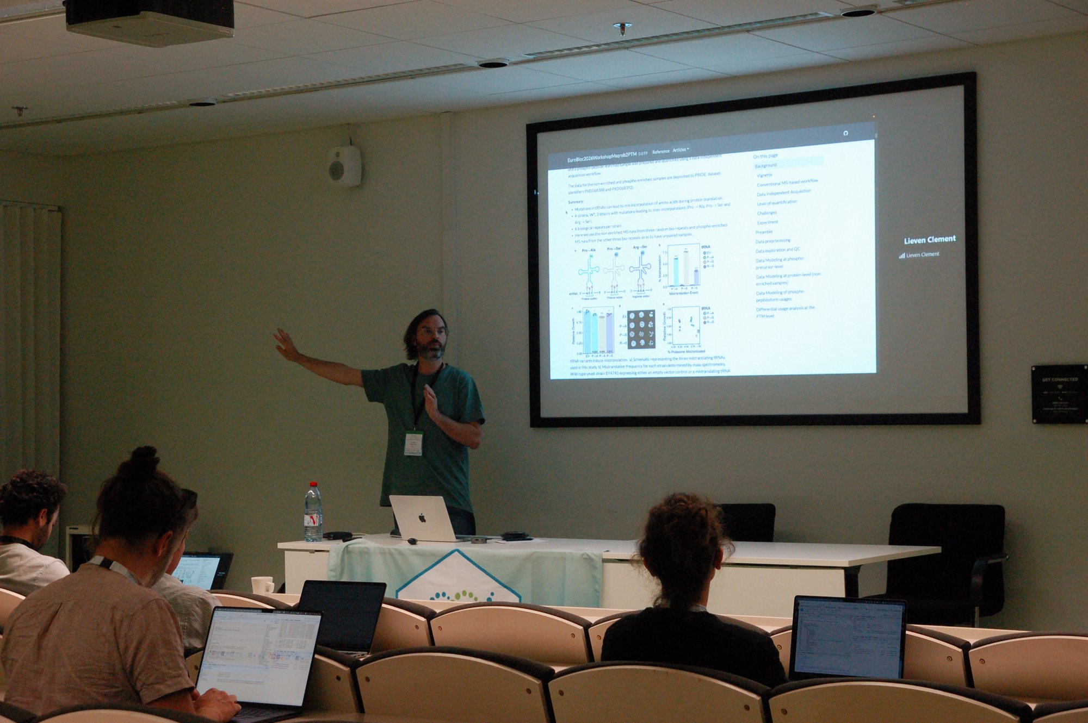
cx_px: 544
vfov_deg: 20.1
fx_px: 2038
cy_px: 362
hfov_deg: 29.9
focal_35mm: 68
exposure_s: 1/125
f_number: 6.3
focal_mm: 45
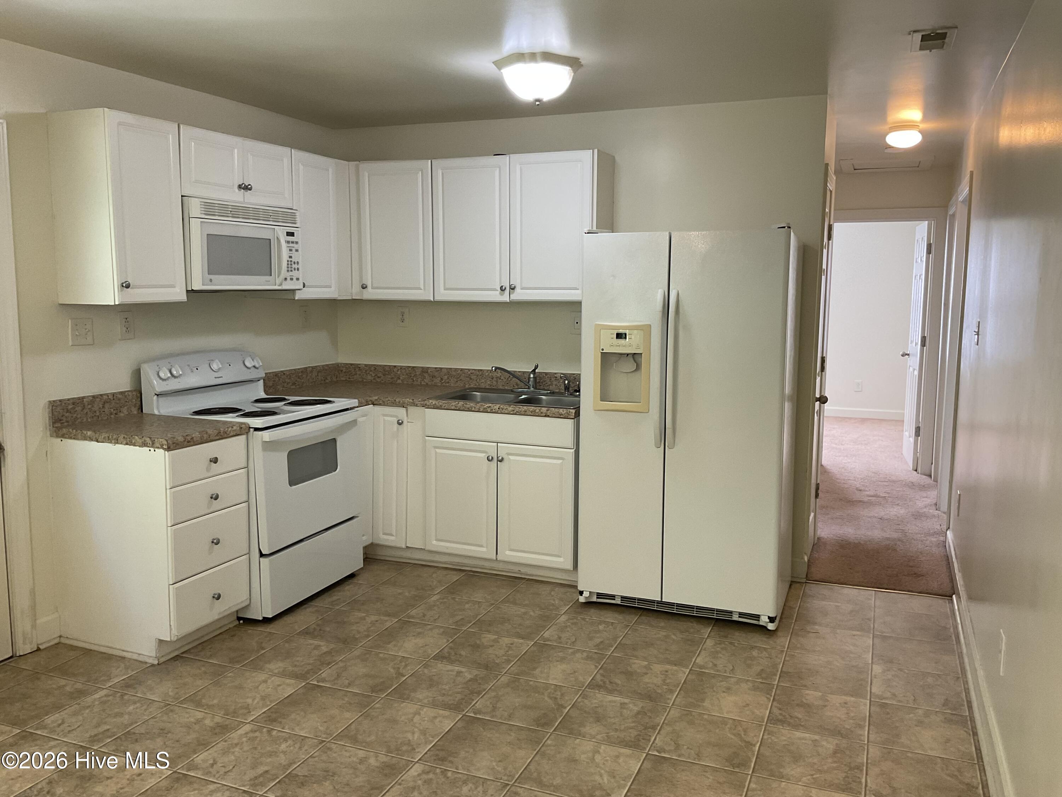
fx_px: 890
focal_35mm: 29
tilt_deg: -8.7
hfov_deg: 61.7
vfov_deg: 48.2
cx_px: 531
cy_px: 398
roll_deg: +0.2
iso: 64
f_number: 1.8
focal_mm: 3
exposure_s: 1/60
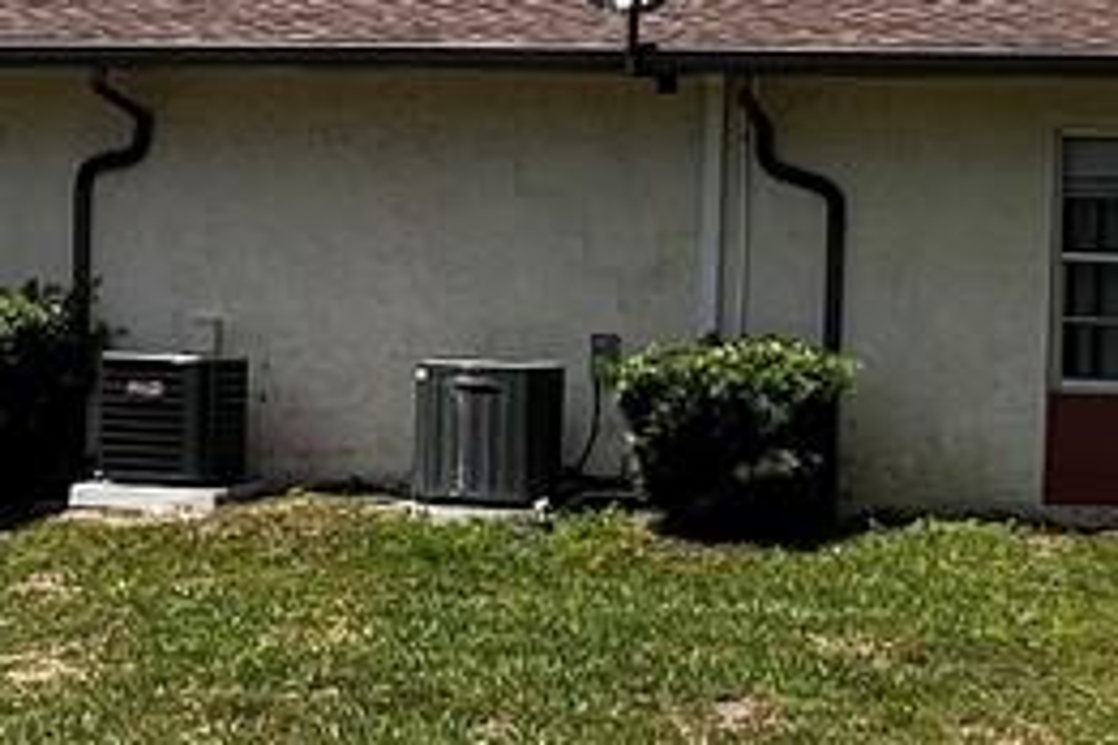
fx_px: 2577
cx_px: 583
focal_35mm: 83
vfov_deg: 16.5
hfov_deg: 24.5
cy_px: 334
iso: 32
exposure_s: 1/1143
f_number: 1.8
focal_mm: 1.57
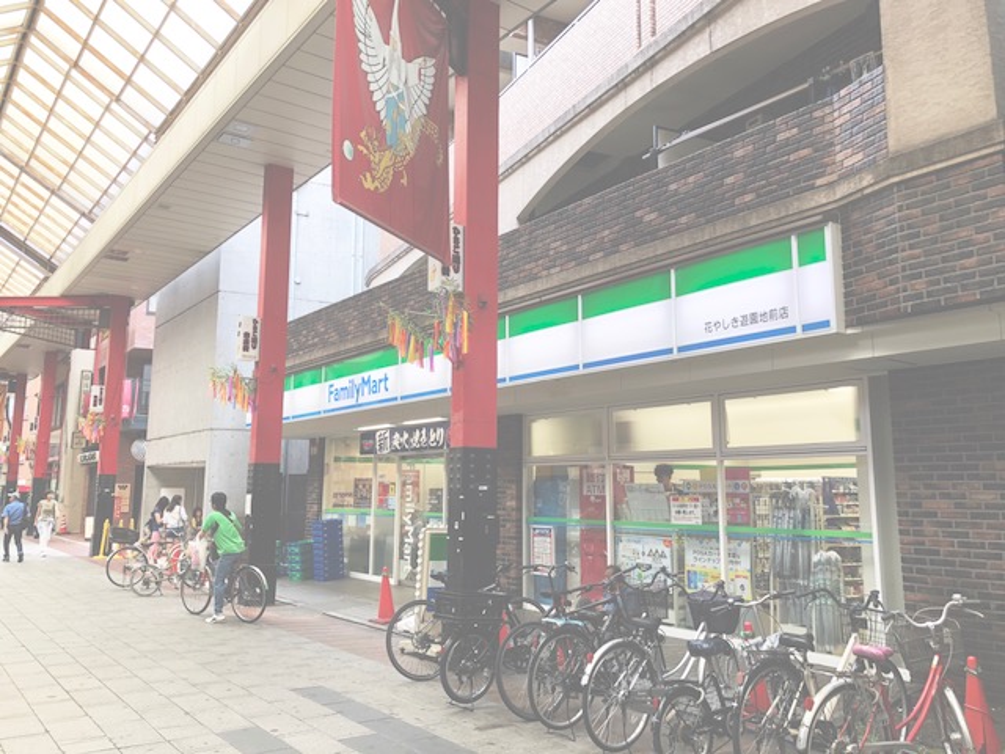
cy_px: 377
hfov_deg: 61.7
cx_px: 502
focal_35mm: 29
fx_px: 842
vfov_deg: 48.2
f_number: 1.8
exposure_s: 1/100
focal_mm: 3.99
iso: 50
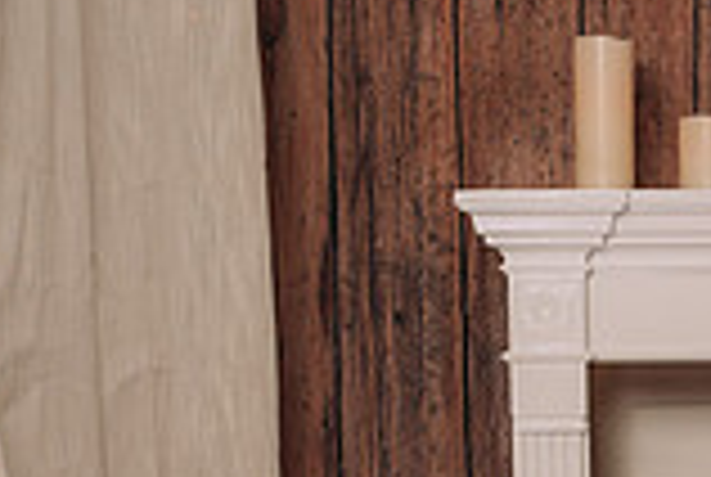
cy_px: 738
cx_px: 925
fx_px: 2968
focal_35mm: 150
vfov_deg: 8.9
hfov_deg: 13.2
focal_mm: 35
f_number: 5.6
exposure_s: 1/100
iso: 100
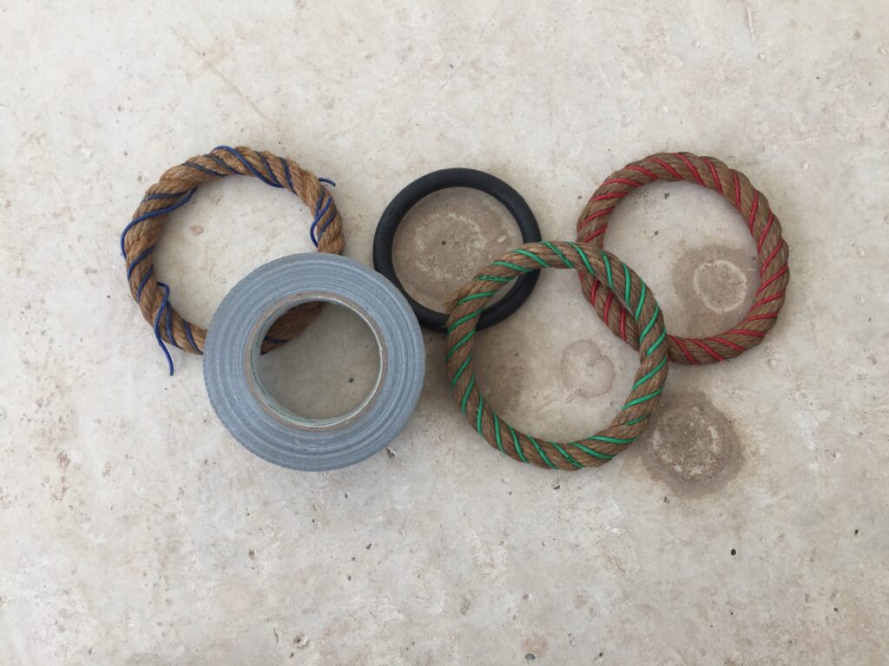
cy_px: 333
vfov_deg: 48.2
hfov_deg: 61.7
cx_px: 444
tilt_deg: -80.7
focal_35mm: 29
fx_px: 745
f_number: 2.2
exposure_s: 1/384
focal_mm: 4.15
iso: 32
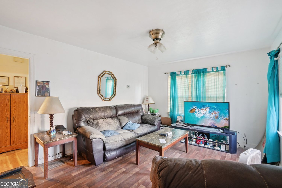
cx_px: 141
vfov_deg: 73.7
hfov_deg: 96.7
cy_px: 94
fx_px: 125
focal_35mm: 16
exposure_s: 4
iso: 400
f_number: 8
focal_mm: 16
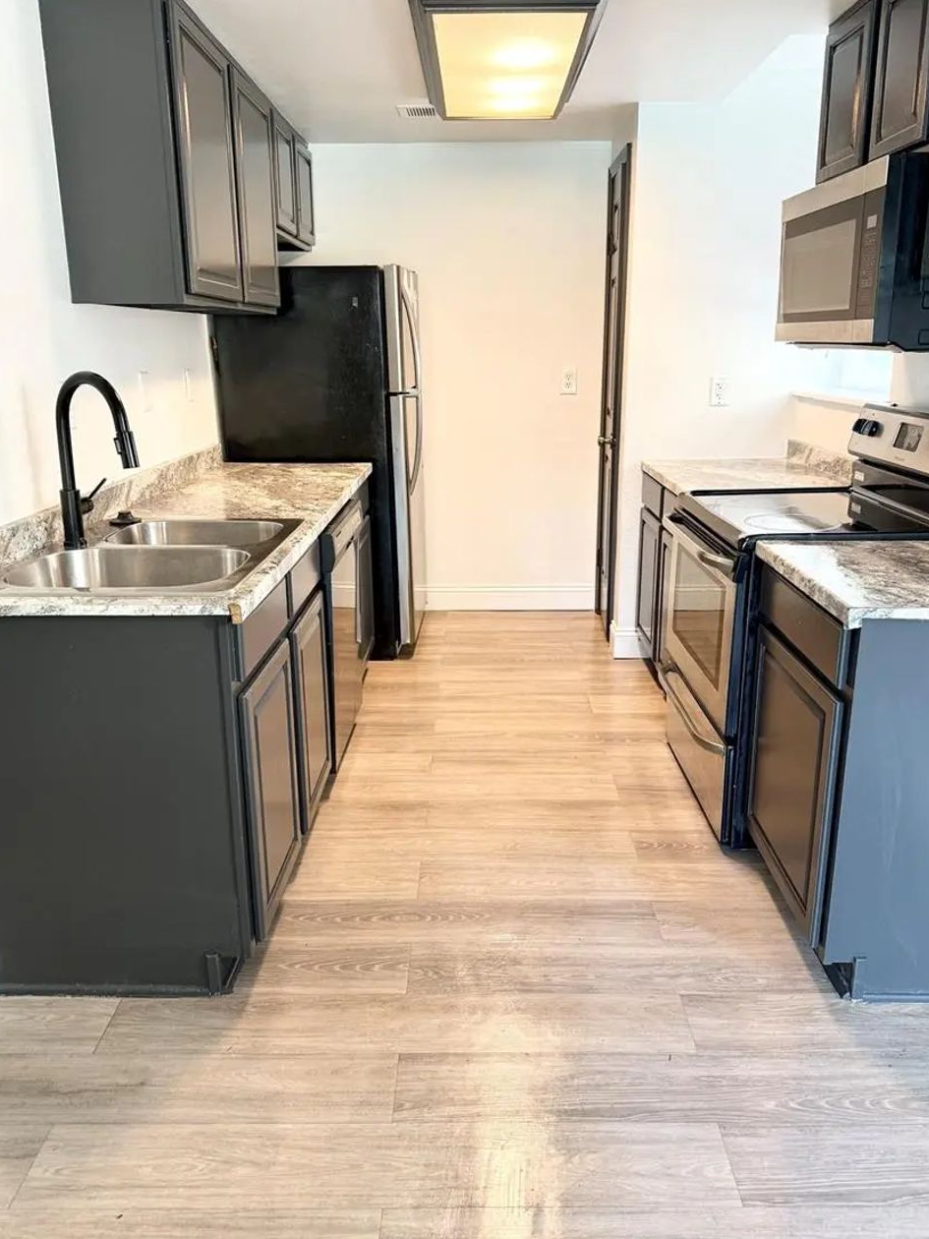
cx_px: 484
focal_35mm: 26
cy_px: 606
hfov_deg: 53.0
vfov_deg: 67.3
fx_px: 930
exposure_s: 1/60
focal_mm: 6.76
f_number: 1.78
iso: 125
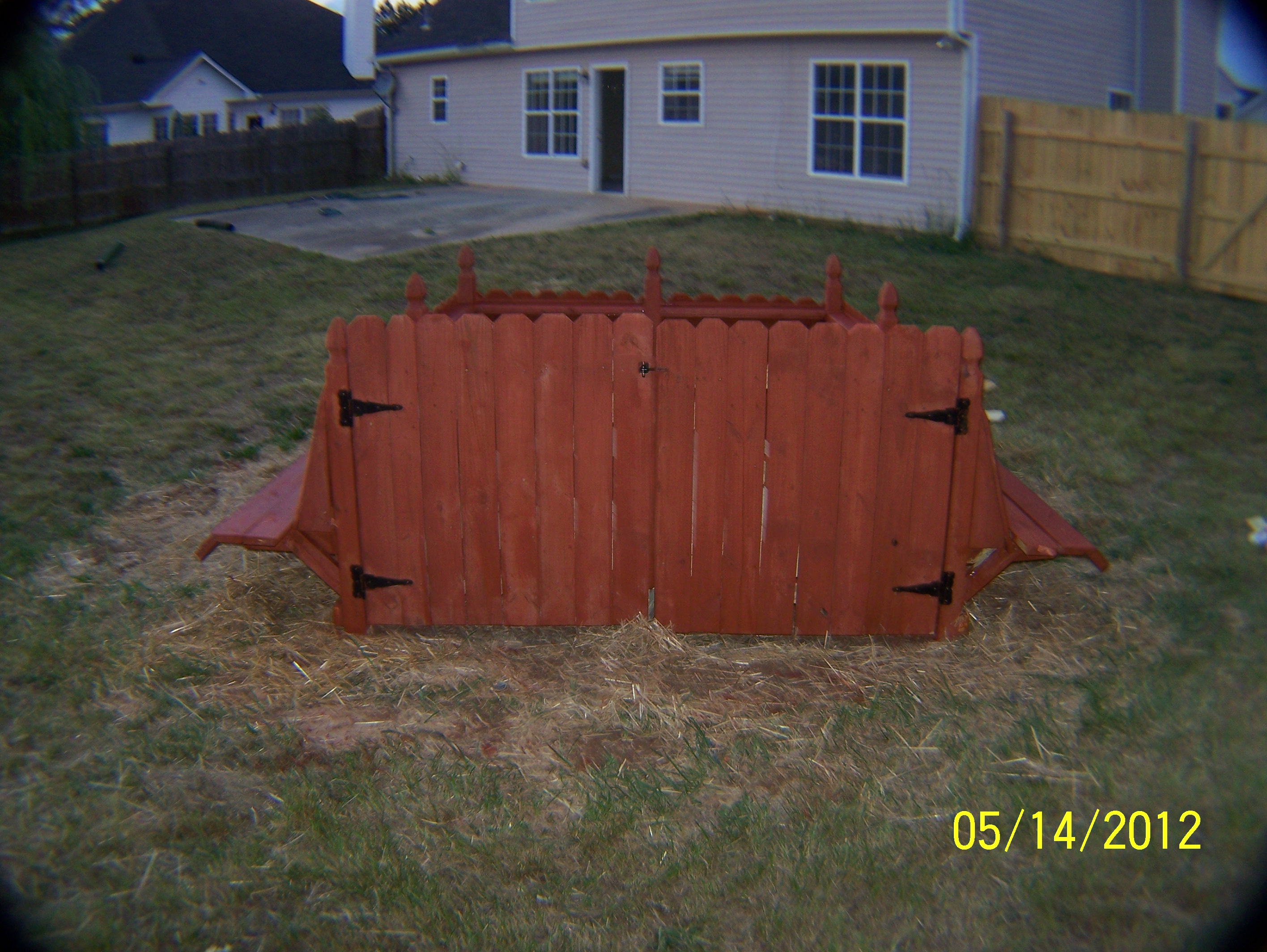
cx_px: 634
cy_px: 476
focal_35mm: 38
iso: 80
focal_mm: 6.3
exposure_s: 1/60
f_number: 2.8
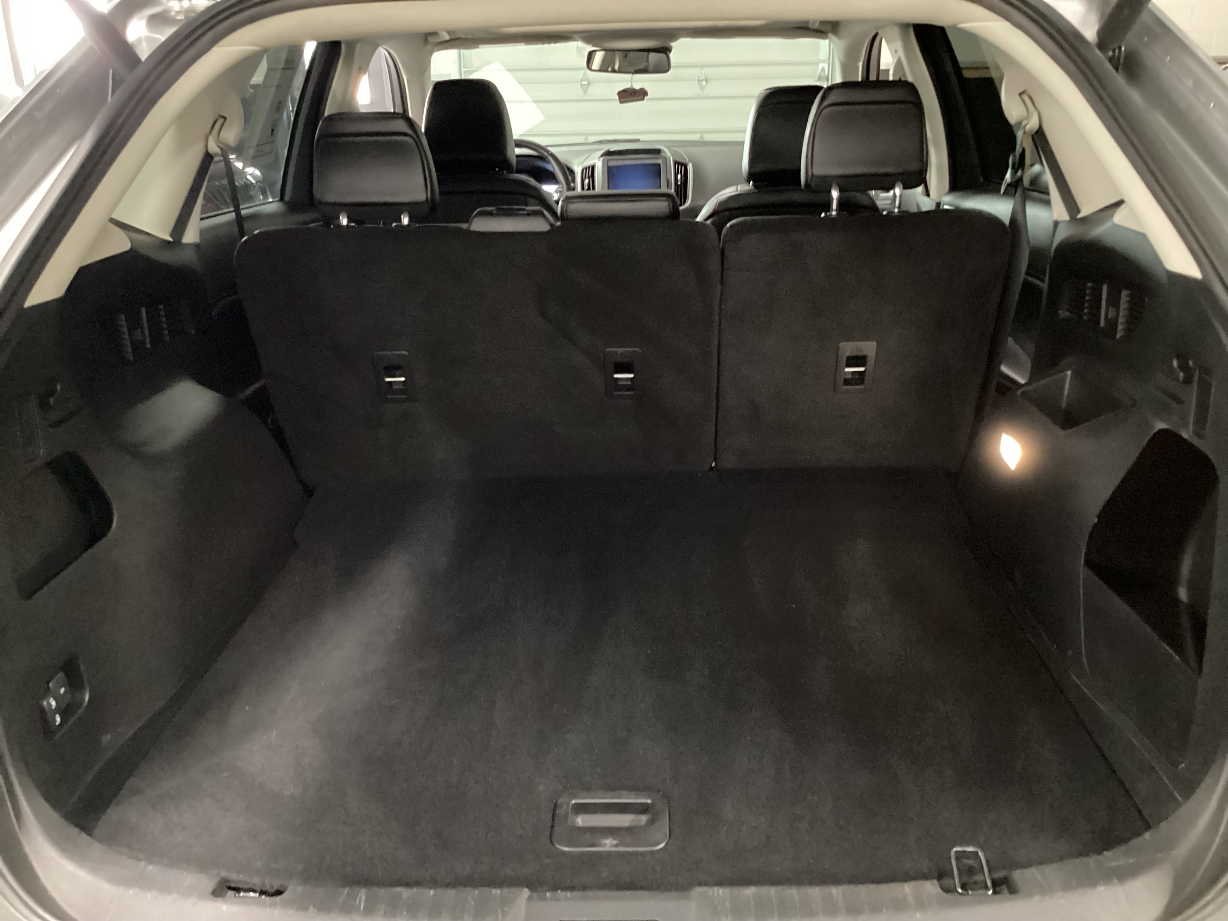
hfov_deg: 58.4
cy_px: 460
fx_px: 1100
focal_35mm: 31
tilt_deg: -23.3
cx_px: 614
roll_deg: +1.0
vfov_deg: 45.4
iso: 800
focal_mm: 3.3
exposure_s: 1/17
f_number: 2.4
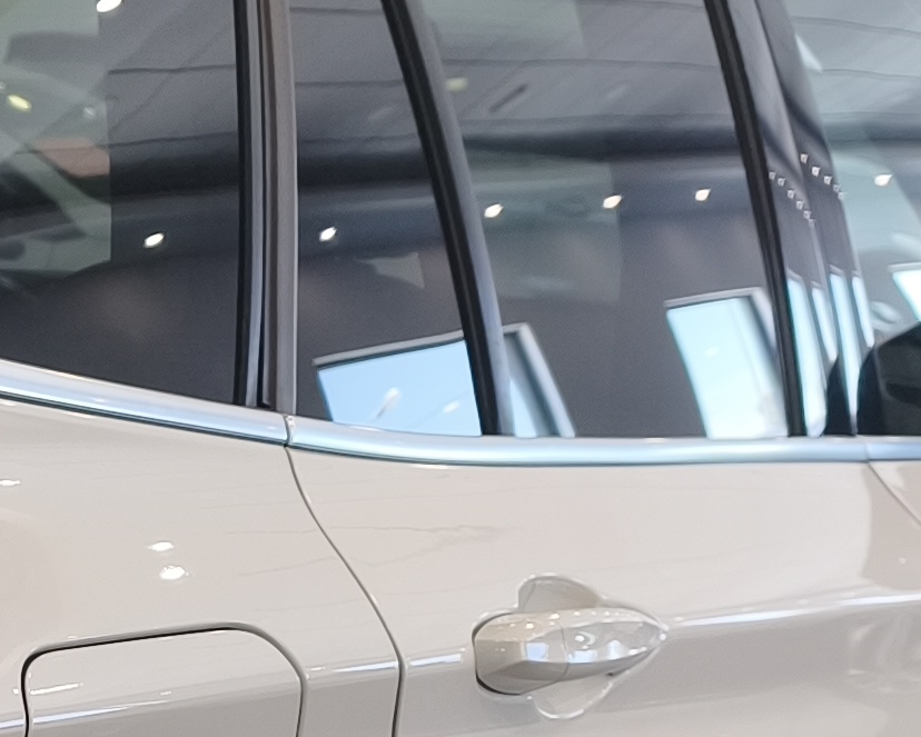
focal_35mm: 111
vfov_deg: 13.1
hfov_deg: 15.2
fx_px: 3027
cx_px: -676
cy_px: 1135
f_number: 1.62
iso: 64
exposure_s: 1/99.9
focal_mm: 6.45
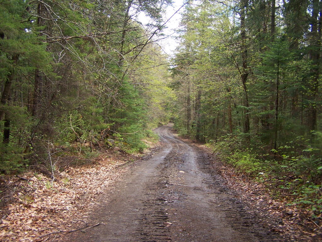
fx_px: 353
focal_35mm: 38
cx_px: 161
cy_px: 121
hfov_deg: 49.0
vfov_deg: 37.7
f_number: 2.8
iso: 80
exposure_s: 1/125
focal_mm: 6.3
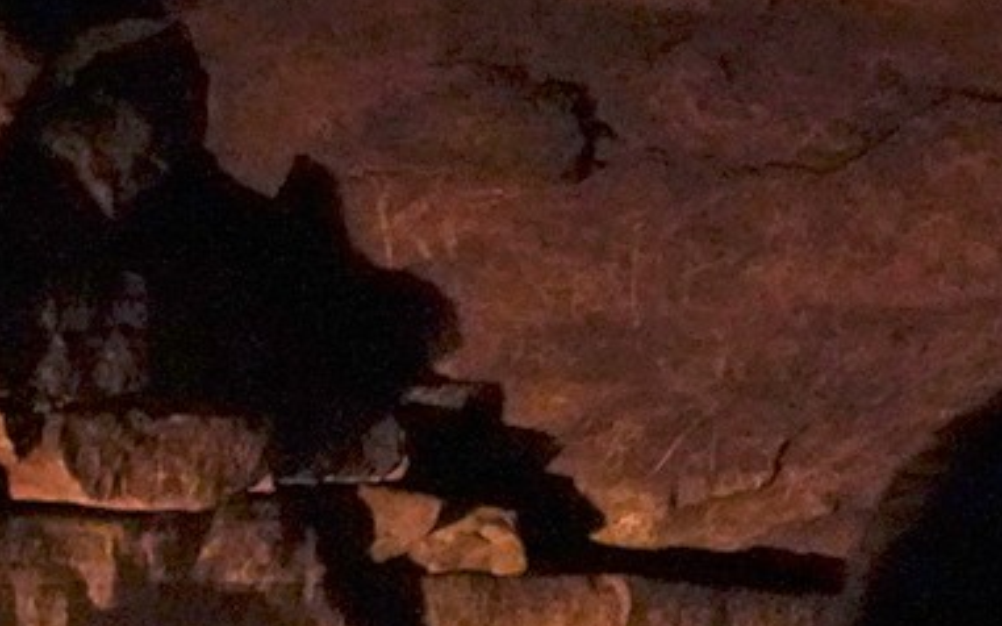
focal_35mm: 150
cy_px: 1618
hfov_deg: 13.8
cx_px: 142
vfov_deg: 7.9
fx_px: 4096
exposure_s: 1/80
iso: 12800
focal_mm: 28
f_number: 4.5
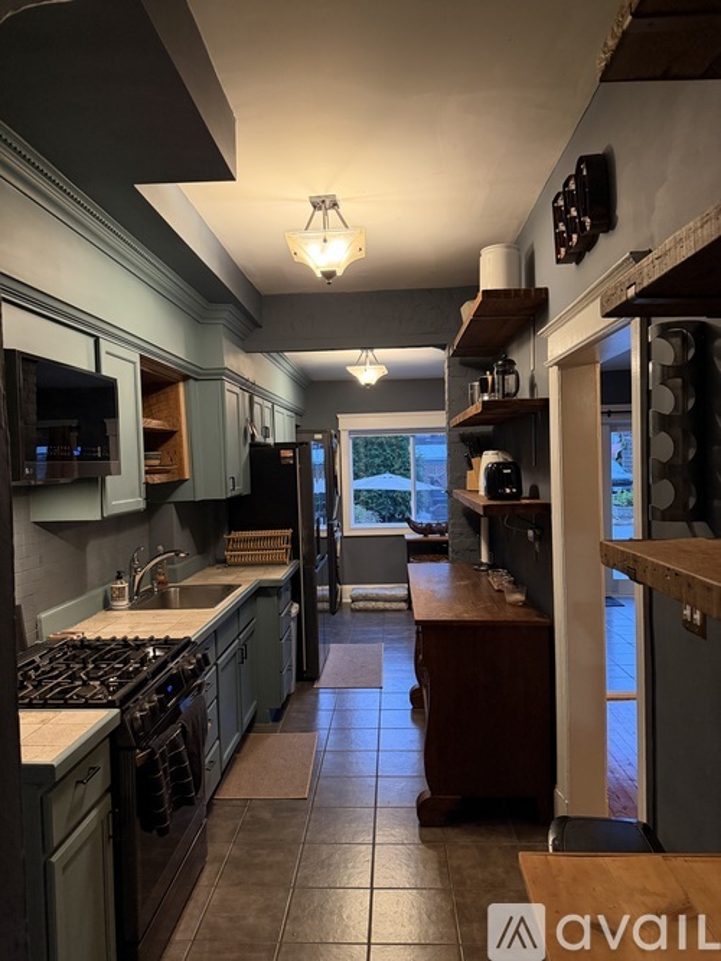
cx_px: 360
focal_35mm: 24
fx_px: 667
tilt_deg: -1.1
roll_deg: +1.2
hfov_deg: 56.8
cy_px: 480
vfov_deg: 71.6
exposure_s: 1/60
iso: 640
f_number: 1.78
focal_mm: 6.76
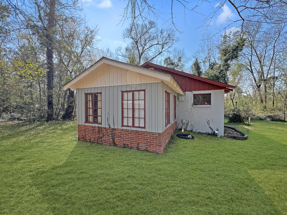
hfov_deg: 106.2
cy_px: 108
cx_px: 144
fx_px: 108
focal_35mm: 13
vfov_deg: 89.9
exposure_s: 1/309
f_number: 1.8
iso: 32
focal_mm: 1.57
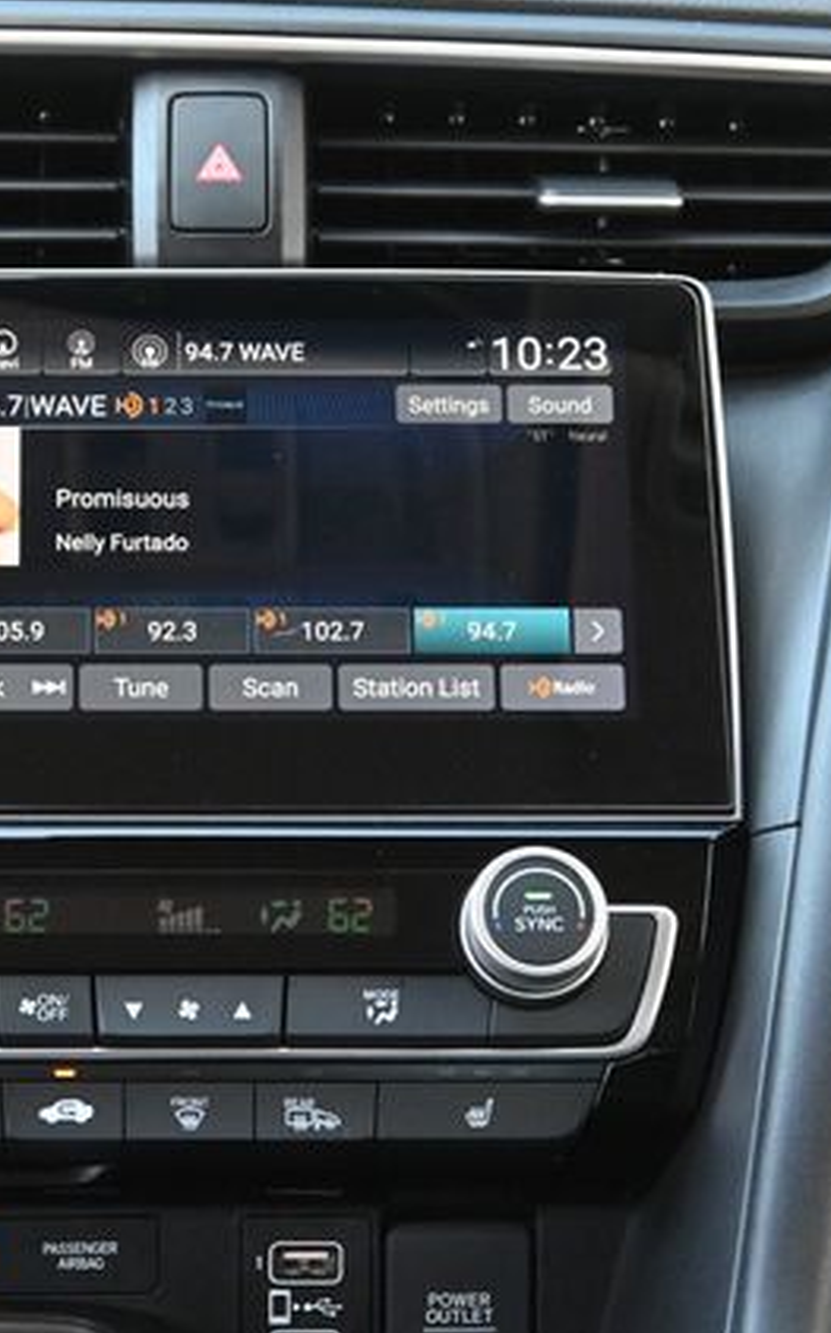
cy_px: 663
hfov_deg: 11.2
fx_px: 4212
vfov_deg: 18.0
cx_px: 171
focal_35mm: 116
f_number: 6.3
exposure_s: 1/125
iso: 3200
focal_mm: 50
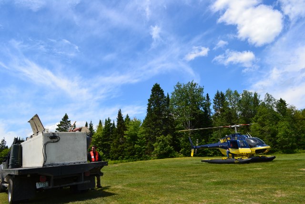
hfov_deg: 67.4
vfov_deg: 48.0
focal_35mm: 27
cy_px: 102
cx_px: 152
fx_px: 229
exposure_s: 1/500
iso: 400
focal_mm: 18
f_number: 11
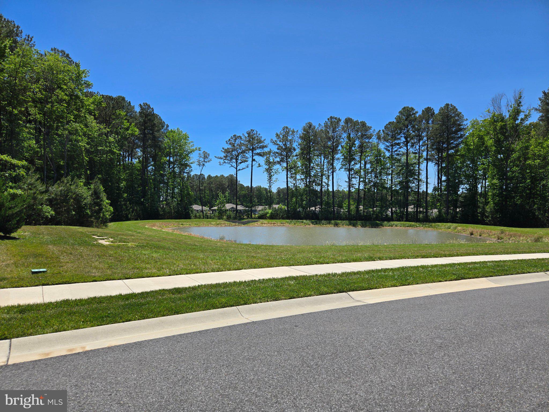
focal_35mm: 23
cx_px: 274
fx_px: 365
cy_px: 206
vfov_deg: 58.9
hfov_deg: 73.9
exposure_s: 1/2128
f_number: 1.8
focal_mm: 5.4
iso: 25
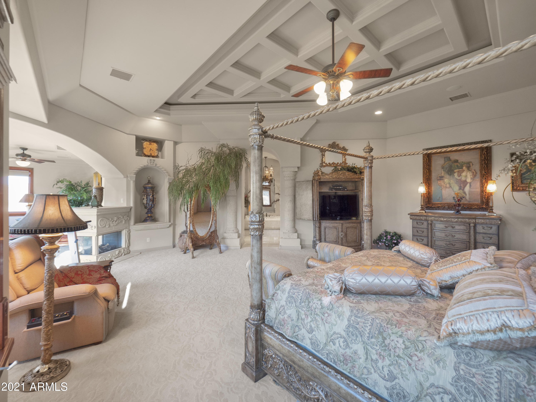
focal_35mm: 14
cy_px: 201
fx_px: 217
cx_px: 268
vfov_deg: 85.7
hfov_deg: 102.1
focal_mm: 7
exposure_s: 1/15
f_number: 4
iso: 400
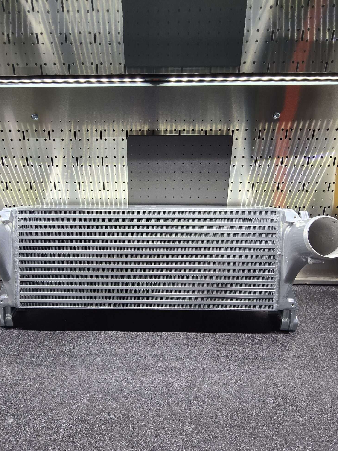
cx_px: 145
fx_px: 221
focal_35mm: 17
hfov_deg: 74.3
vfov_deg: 90.9
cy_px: 210
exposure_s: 1/60
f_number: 2.2
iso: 100
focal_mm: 2.2
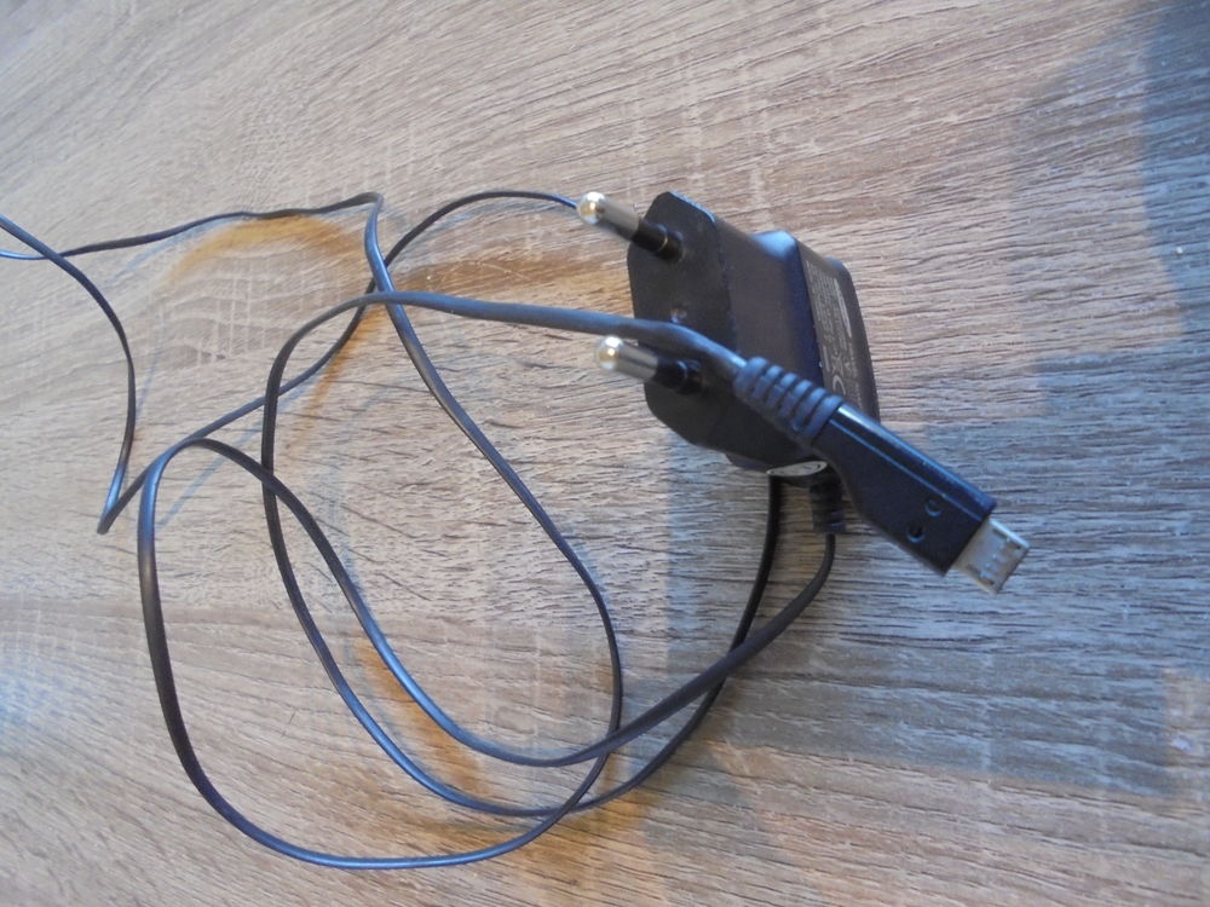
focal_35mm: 26
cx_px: 605
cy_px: 454
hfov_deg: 67.3
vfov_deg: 53.1
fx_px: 909
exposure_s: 1/25
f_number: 3.5
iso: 400
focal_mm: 4.6
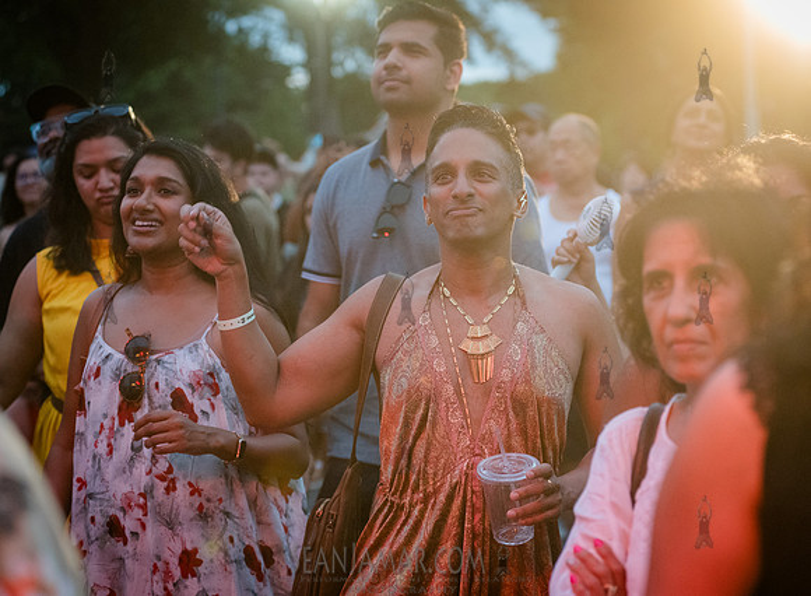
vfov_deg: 15.9
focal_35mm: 91
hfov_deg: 21.6
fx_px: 2127
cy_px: 319
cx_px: 444
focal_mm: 80
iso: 5000
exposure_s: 1/400
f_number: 4
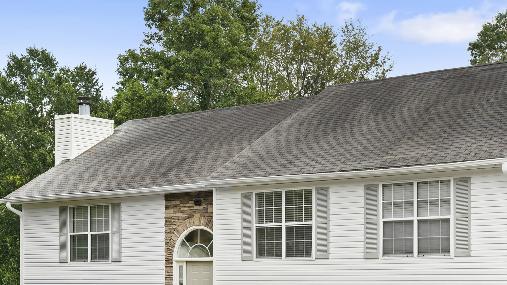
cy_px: 262
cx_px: 314
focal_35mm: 71
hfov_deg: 29.6
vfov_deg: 16.7
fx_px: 954
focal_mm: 35
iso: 200
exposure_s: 1/50
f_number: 7.1
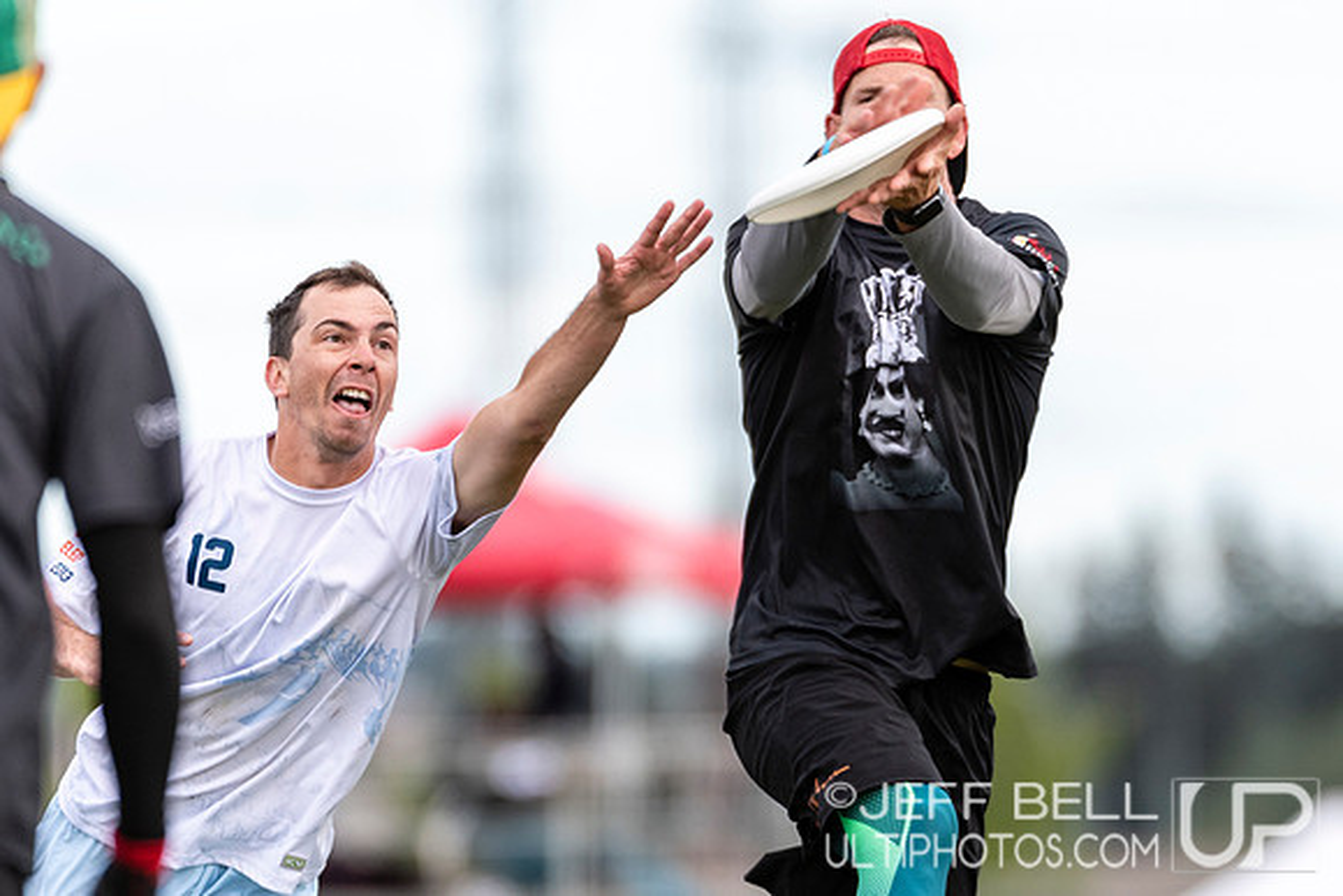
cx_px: 897
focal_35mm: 802
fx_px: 29910
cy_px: 599
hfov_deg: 2.6
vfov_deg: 1.7
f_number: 4
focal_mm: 400
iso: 400
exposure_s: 1/1000
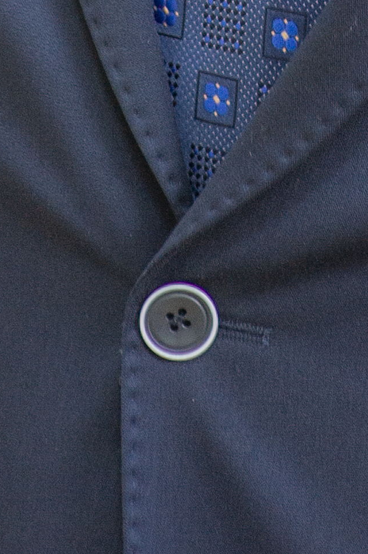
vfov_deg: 4.5
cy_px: -859
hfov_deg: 3.1
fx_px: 6787
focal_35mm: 442
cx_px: 352
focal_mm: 85
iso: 250
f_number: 2.8
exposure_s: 1/60
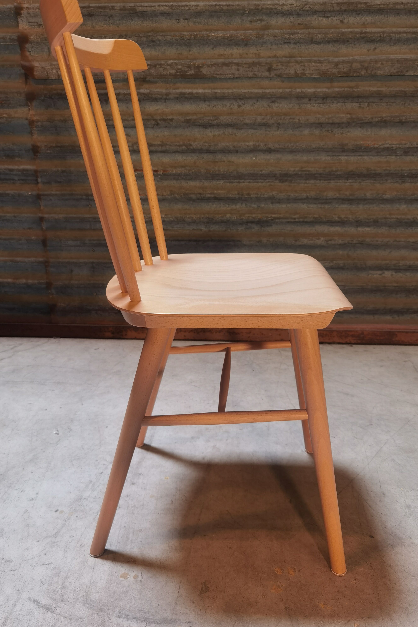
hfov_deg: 45.0
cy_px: 309
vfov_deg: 63.7
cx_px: 204
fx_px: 505
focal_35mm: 29
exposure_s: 1/50
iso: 125
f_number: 1.9
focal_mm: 6.71
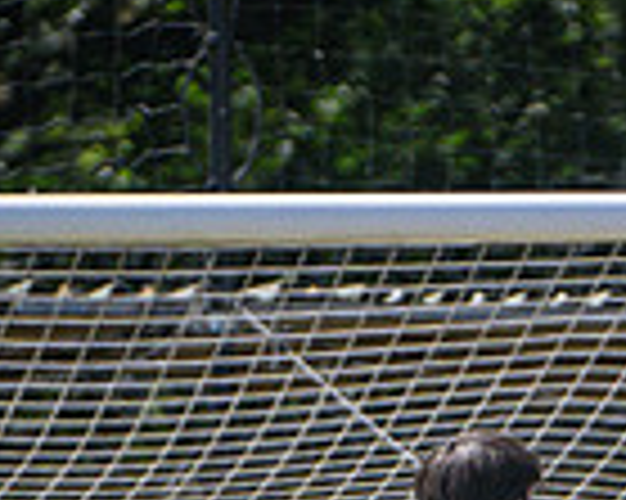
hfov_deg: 0.7
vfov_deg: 0.6
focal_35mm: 2742
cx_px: 642
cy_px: 869
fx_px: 50766
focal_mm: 400
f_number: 4
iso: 400
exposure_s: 1/2000
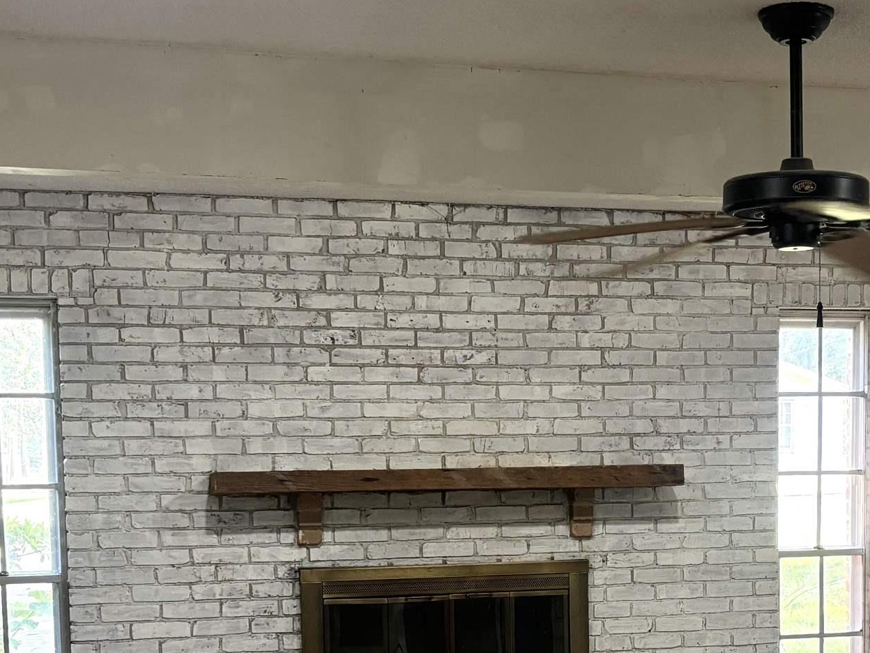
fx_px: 1609
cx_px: 600
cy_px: 583
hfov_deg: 30.0
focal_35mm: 64
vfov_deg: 22.4
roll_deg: +0.1
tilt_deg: -4.9
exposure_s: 1/60
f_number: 1.6
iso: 160
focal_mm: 5.96
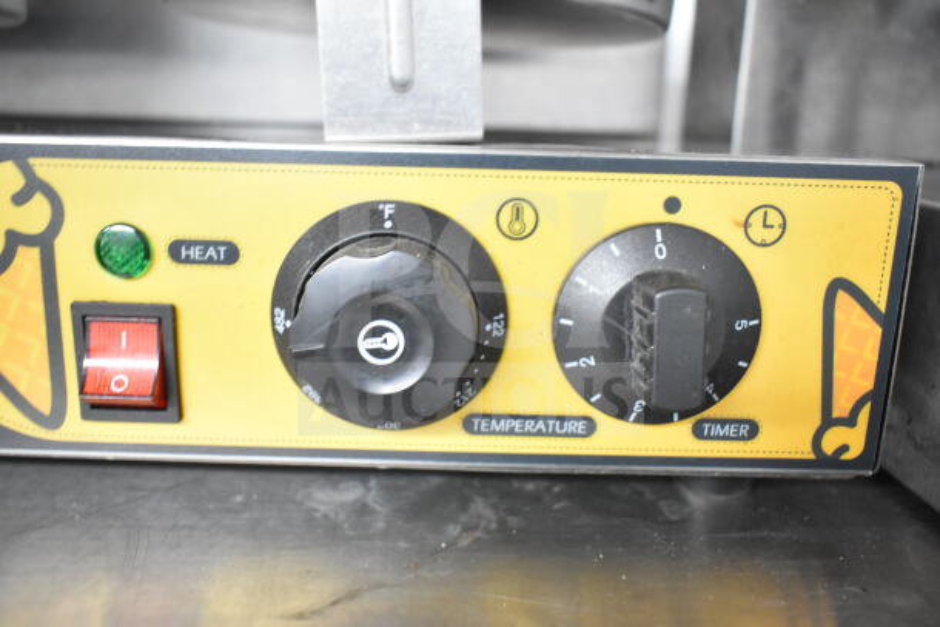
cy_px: 314
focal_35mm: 30
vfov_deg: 43.6
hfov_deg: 61.9
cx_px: 470
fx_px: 783
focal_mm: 20
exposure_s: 1/30
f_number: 3.8
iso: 2500
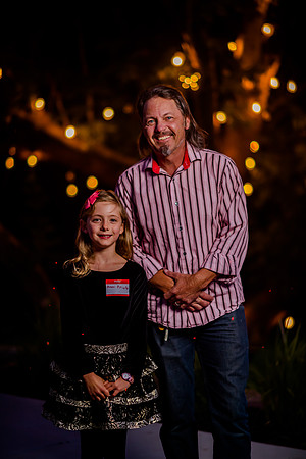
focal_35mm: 105
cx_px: 153
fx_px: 1339
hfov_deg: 13.0
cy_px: 230
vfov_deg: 19.5
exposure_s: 1/200
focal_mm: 105
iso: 500
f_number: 2
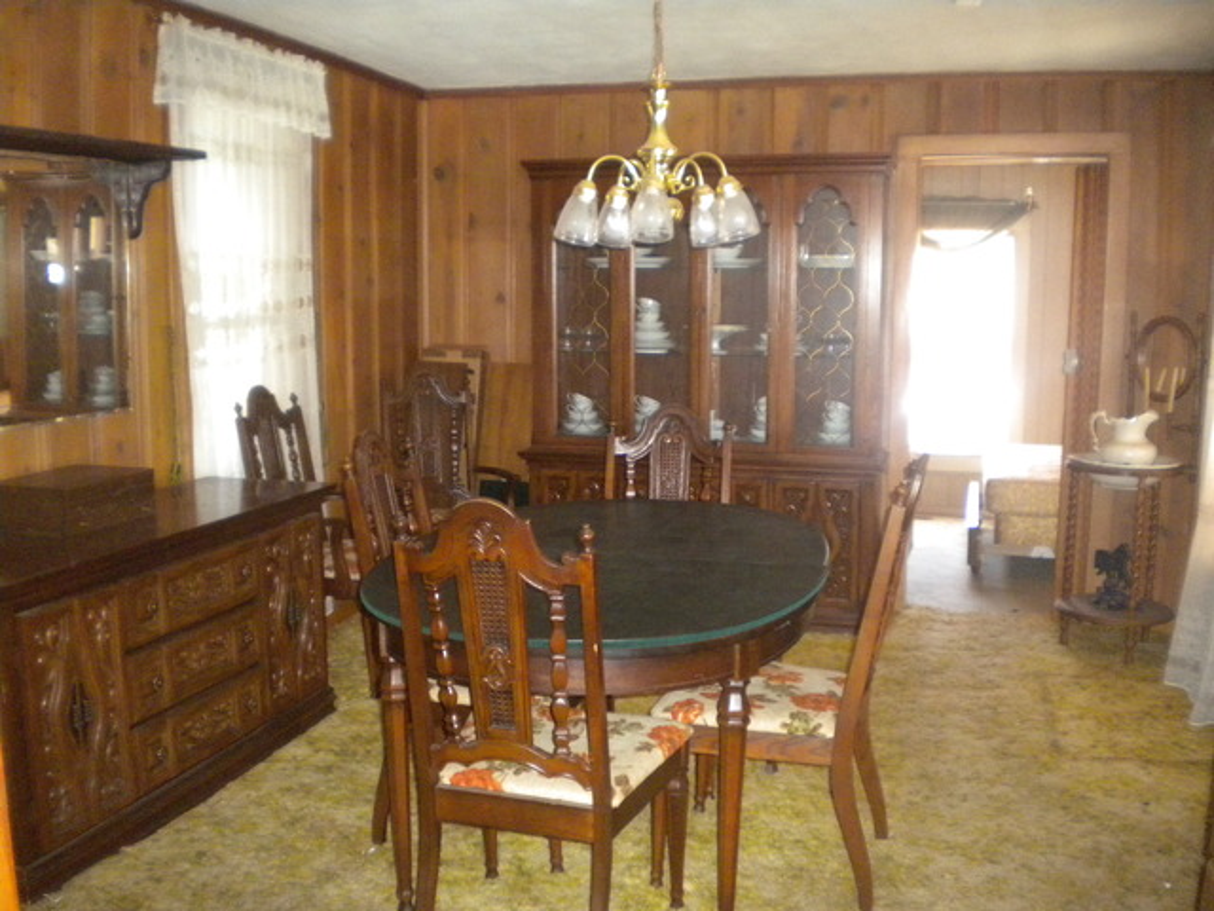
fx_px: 1227
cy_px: 456
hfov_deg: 52.6
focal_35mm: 35
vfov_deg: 40.7
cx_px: 607
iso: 742
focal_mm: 6.3
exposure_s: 1/30
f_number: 3.1
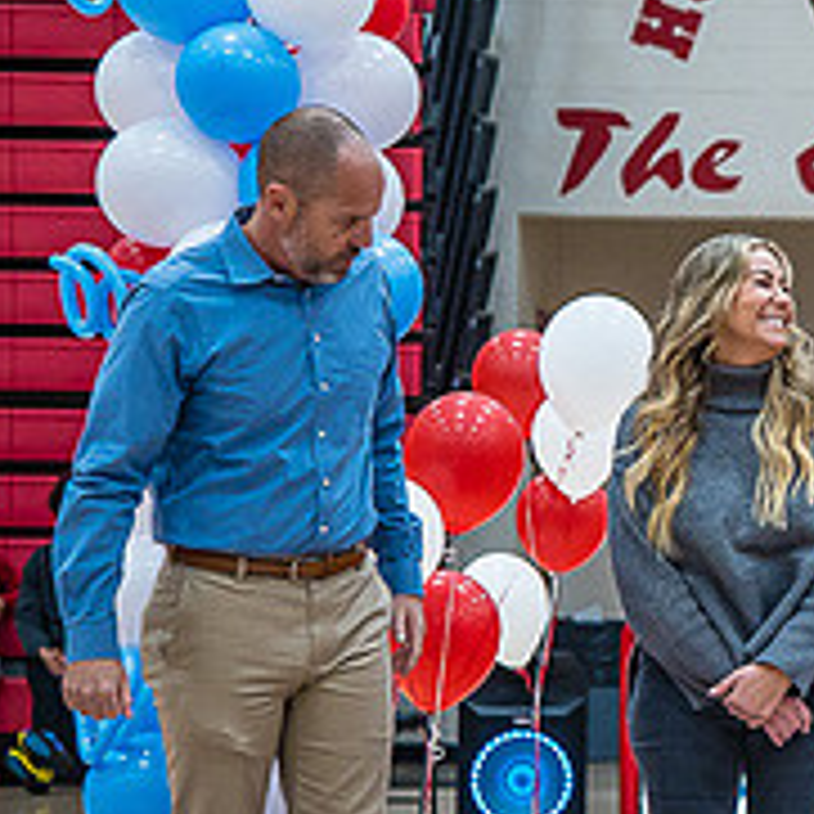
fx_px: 5640
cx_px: 1138
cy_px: 436
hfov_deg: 8.1
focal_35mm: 212
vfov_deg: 8.3
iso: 2000
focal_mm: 78
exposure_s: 1/320
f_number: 4
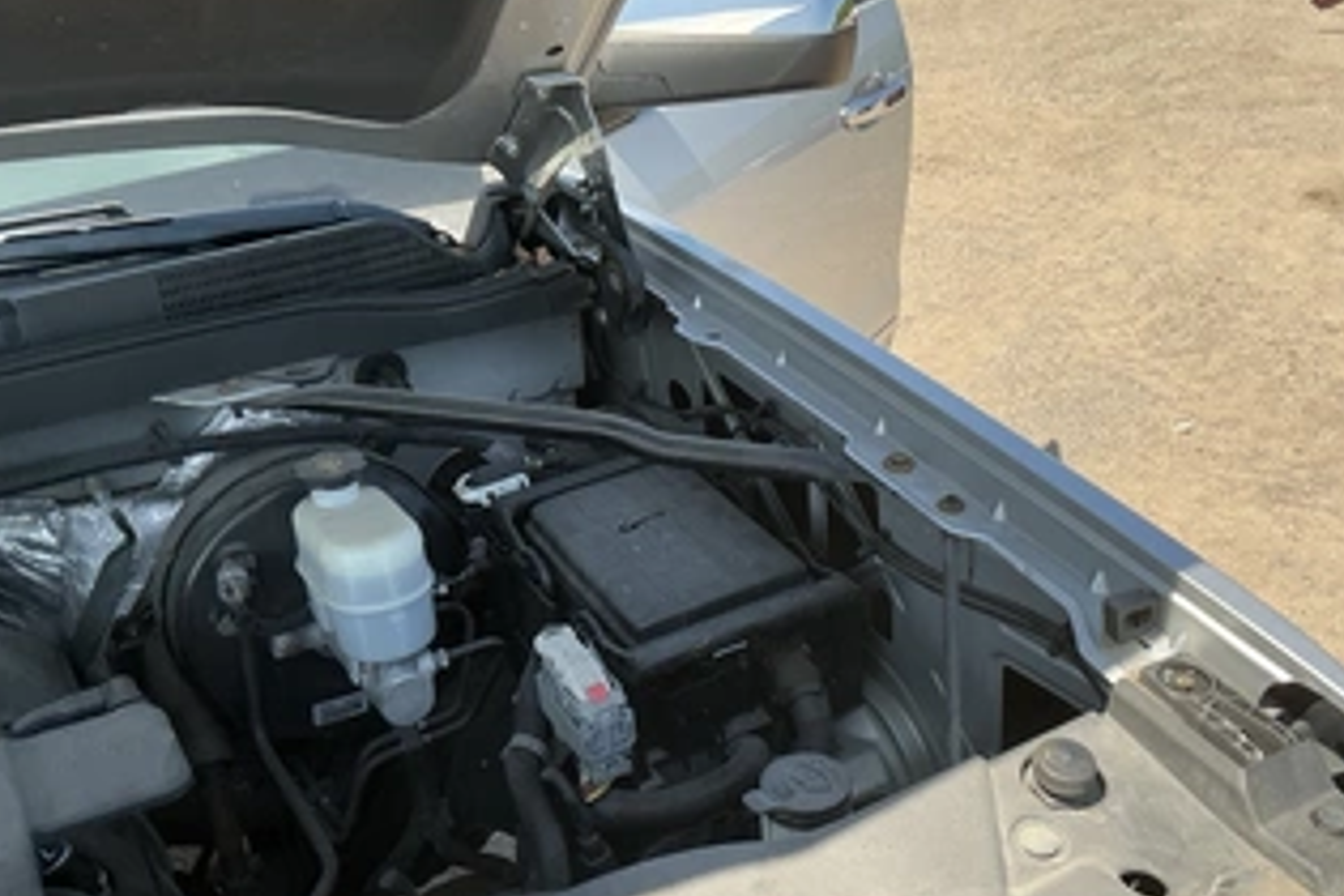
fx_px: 1381
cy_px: 508
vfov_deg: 35.9
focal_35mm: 37
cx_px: 725
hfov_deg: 51.8
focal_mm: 3
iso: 25
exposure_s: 1/627
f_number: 1.8
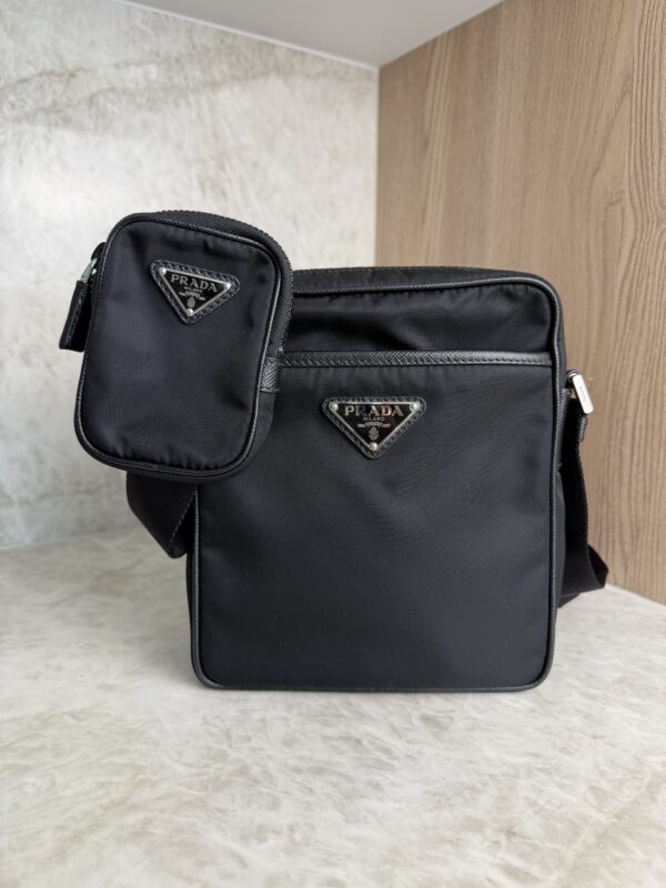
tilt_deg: -11.2
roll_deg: -0.4
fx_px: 616
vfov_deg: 71.6
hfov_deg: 56.8
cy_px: 444
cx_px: 333
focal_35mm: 24
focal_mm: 6.76
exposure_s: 1/120
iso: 125
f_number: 1.78
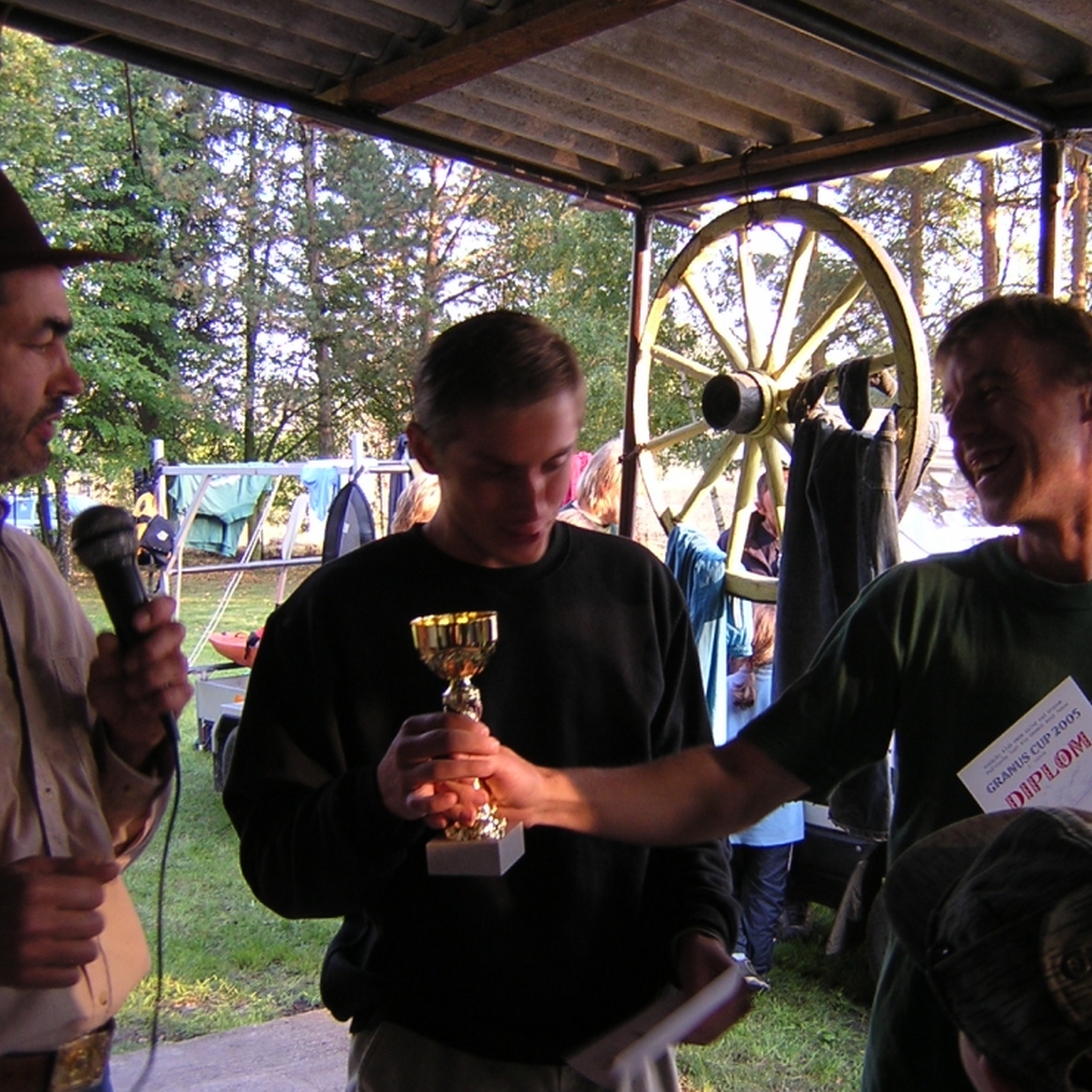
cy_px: 549
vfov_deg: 39.2
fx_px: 1535
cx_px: 655
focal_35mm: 43
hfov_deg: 39.0
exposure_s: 1/35.6
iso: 100
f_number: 2.6
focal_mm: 4.7
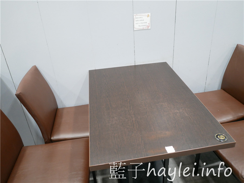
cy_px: 92
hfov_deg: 60.0
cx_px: 122
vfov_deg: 46.8
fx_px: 211
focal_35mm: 30
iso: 1250
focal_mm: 15
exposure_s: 1/60
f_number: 1.7
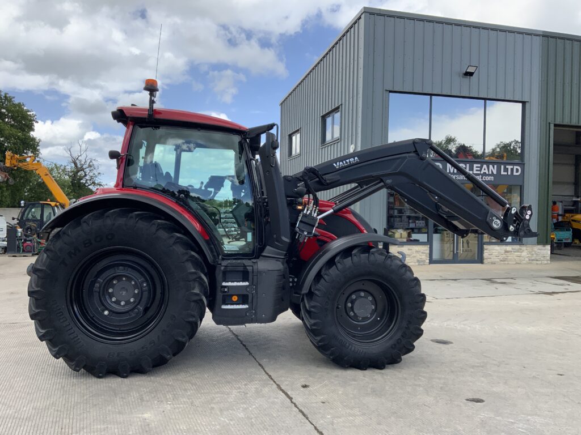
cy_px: 218
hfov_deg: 61.7
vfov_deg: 48.2
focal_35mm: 29
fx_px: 487
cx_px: 290
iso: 16
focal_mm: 3
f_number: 1.8
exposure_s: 1/883
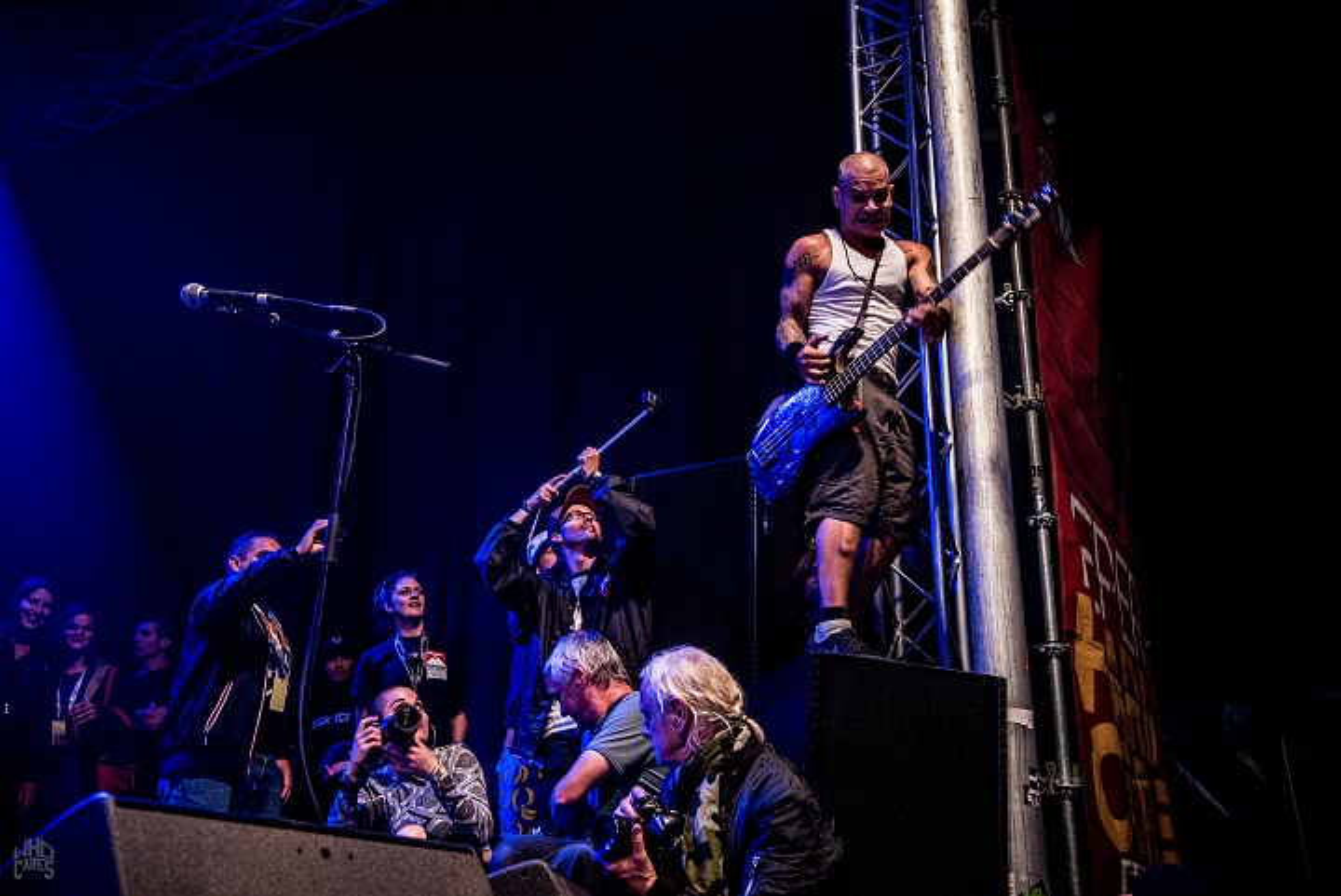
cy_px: 448
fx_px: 1267
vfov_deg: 38.9
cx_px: 670
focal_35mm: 34
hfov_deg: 55.8
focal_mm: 34
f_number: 4.5
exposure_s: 1/100
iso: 1600
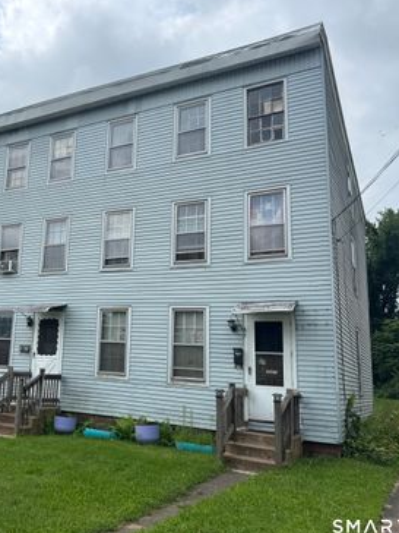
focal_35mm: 33
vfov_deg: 55.4
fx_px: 507
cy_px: 264
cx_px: 76
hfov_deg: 41.0
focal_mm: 6.76
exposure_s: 1/3413
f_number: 1.78
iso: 80
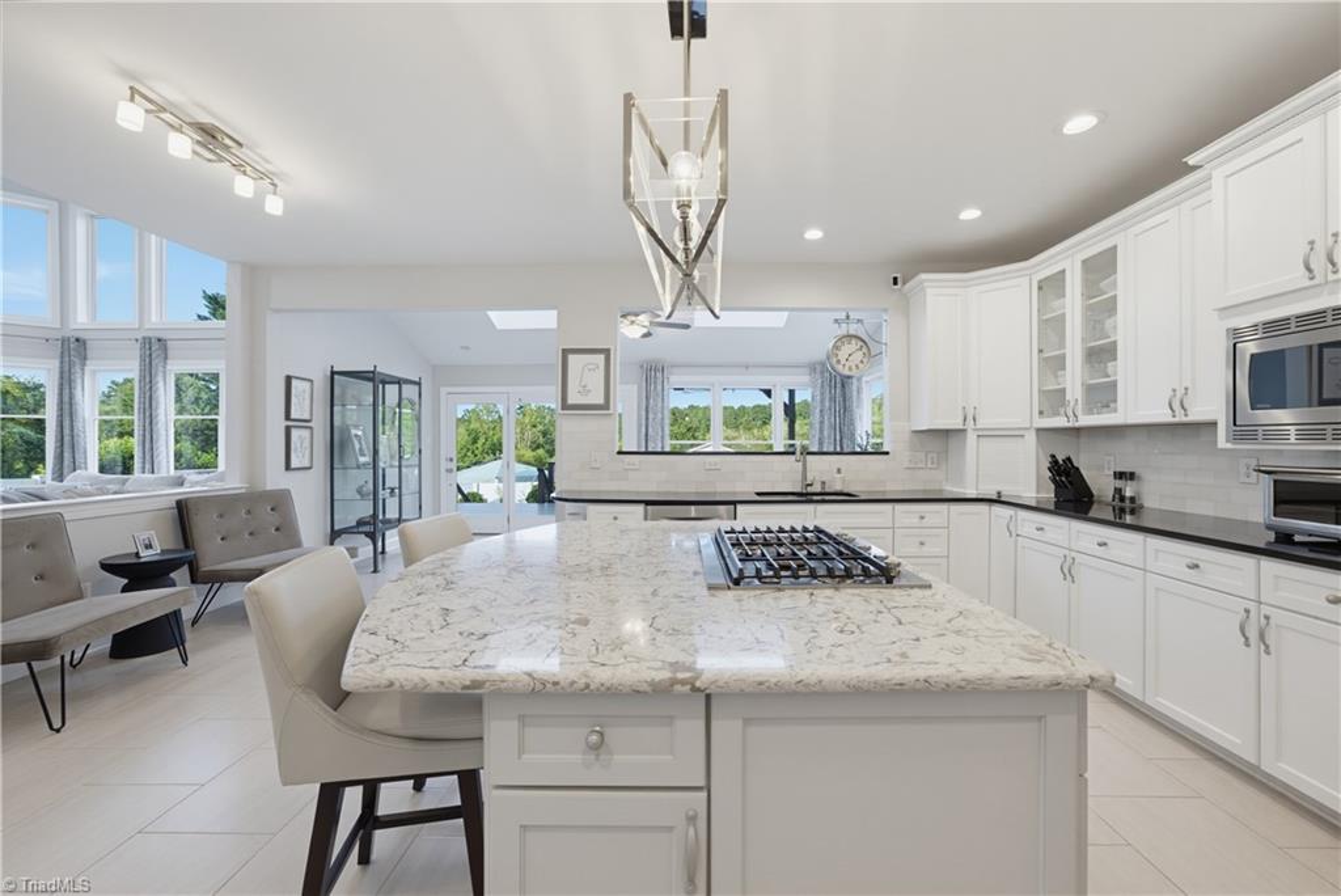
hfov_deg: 104.2
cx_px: 670
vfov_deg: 81.3
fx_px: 522
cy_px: 448
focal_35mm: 14
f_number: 7.1
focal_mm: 14
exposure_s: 1/15
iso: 800
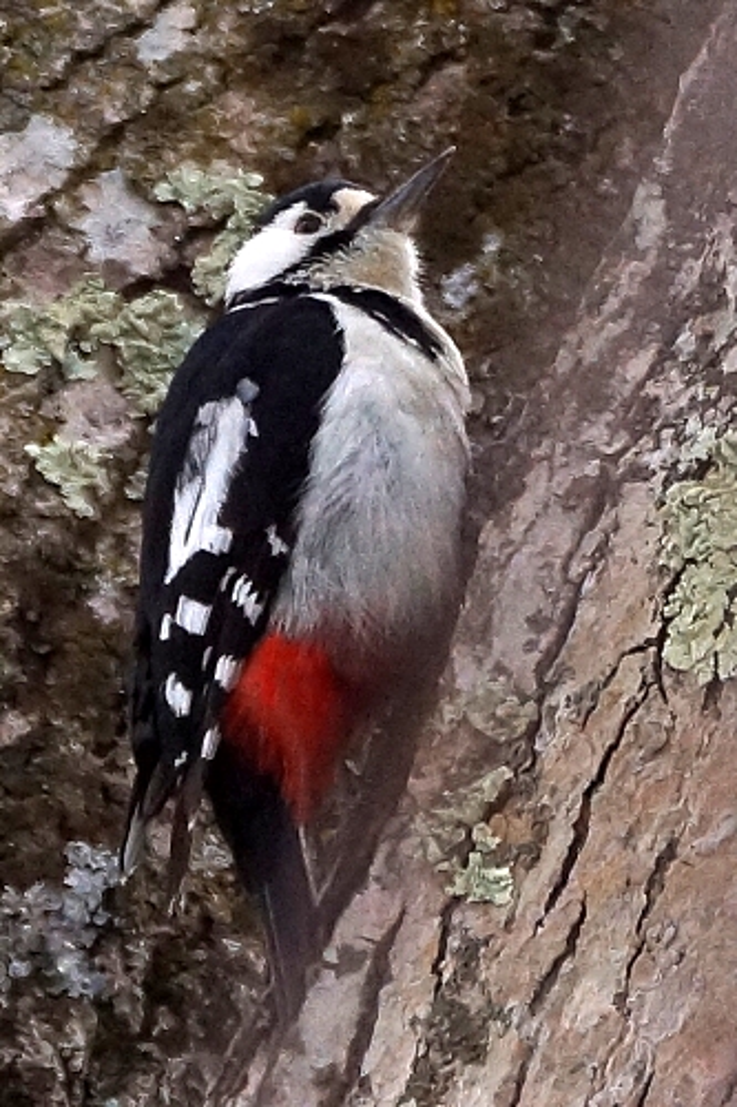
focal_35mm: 900
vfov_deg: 2.3
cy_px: 554
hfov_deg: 1.5
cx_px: 368
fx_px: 27654
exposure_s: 1/4000
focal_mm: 300
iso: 800
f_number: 5.6
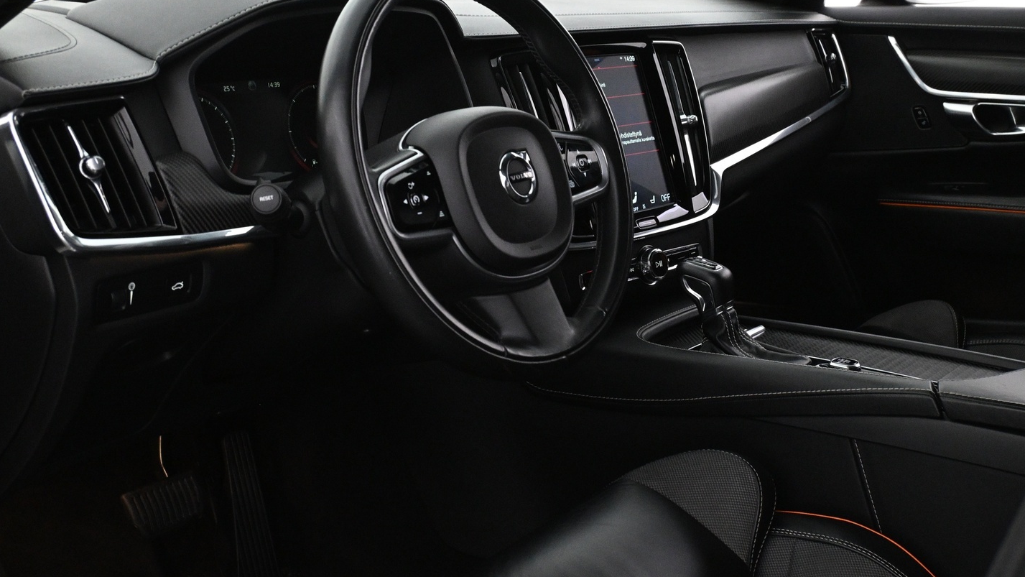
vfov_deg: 26.7
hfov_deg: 45.8
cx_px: 520
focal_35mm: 45
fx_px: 1212
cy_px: 241
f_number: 5.6
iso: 3200
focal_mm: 25
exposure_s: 1/30
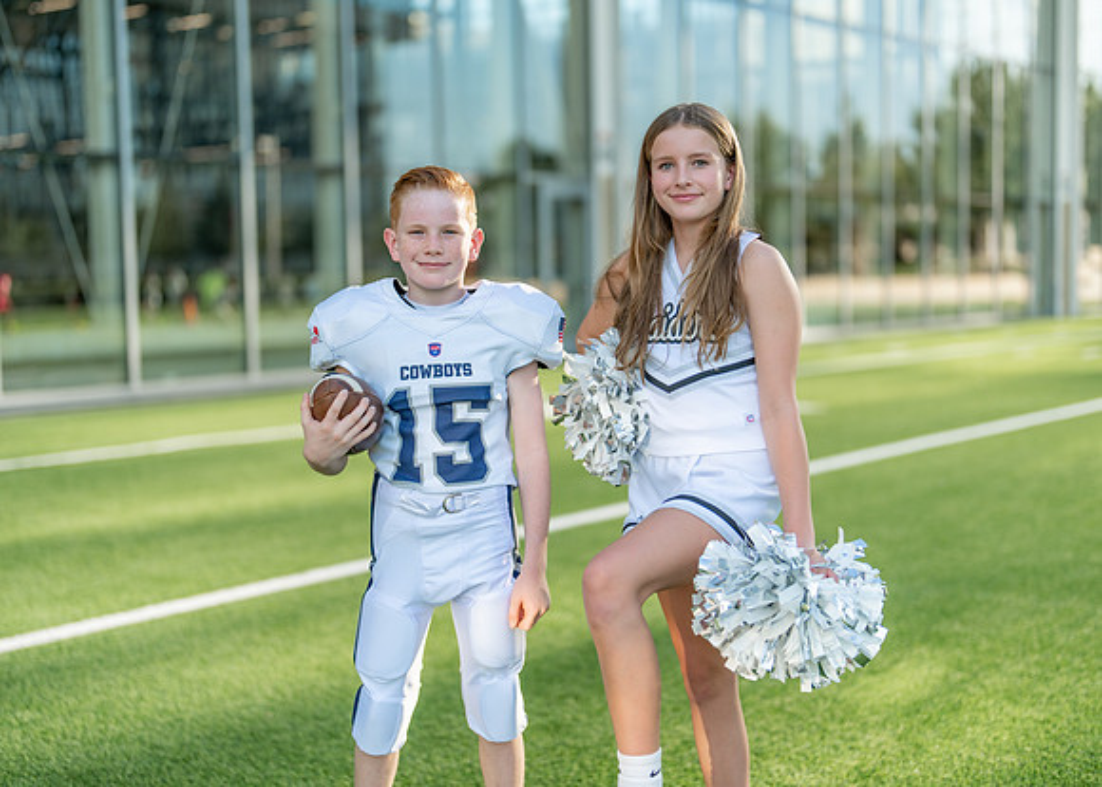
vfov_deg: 26.8
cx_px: 551
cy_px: 394
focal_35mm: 53
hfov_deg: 36.9
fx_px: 1653
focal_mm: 50
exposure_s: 1/2500
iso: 100
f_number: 1.2
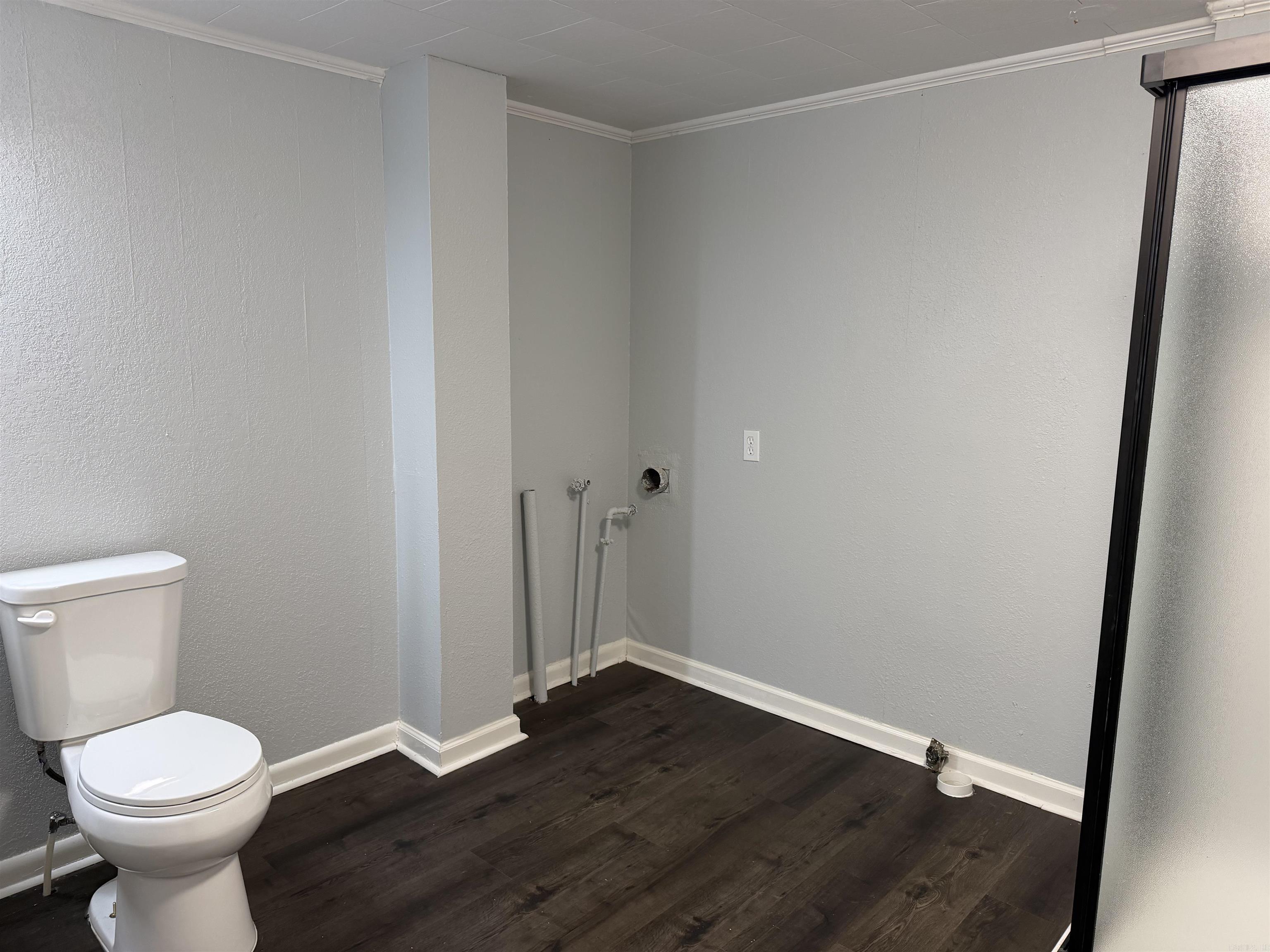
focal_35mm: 24
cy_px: 476
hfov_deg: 71.6
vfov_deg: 56.8
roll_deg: -0.4
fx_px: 881
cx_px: 635
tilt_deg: -9.1
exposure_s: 1/60
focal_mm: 6.76
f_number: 1.78
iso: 200
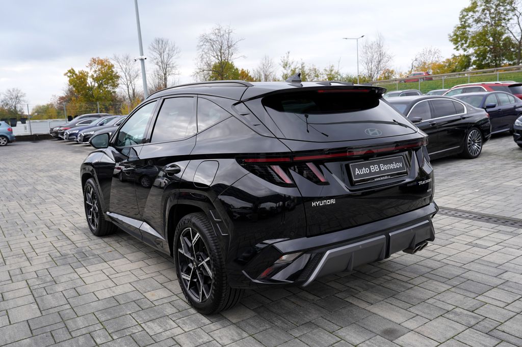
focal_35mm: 30
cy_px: 174
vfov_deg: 43.6
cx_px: 261
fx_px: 435
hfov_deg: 61.9
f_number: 5.6
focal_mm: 30
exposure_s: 1/100
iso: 100
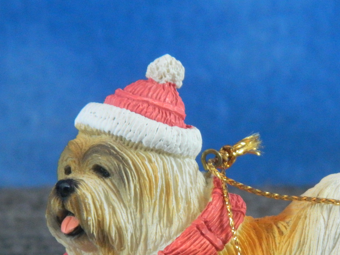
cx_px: 250
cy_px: 220
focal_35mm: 228
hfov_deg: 8.7
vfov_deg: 6.5
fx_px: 2239
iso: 400
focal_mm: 23.2
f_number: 4.7
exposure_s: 1/25
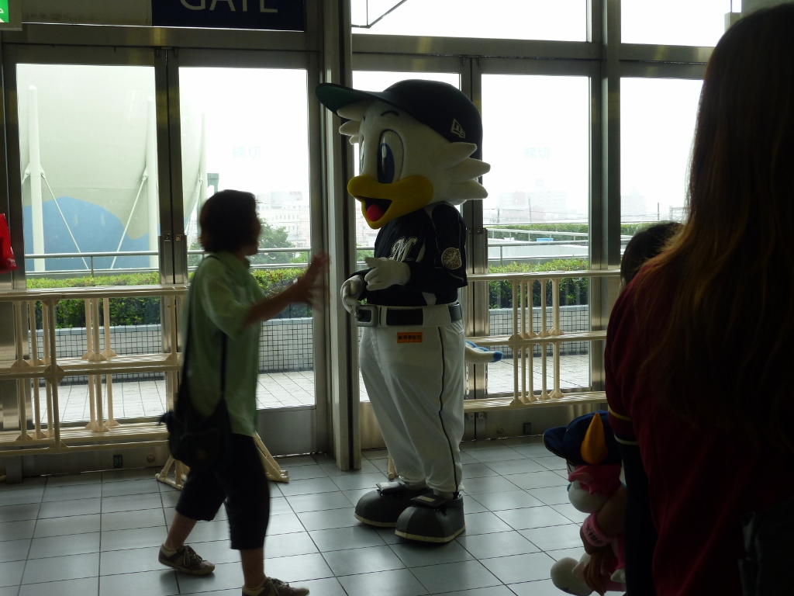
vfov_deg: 36.0
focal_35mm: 40
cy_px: 298
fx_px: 917
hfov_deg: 46.8
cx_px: 397
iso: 100
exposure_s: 1/40
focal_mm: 7.2
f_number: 4
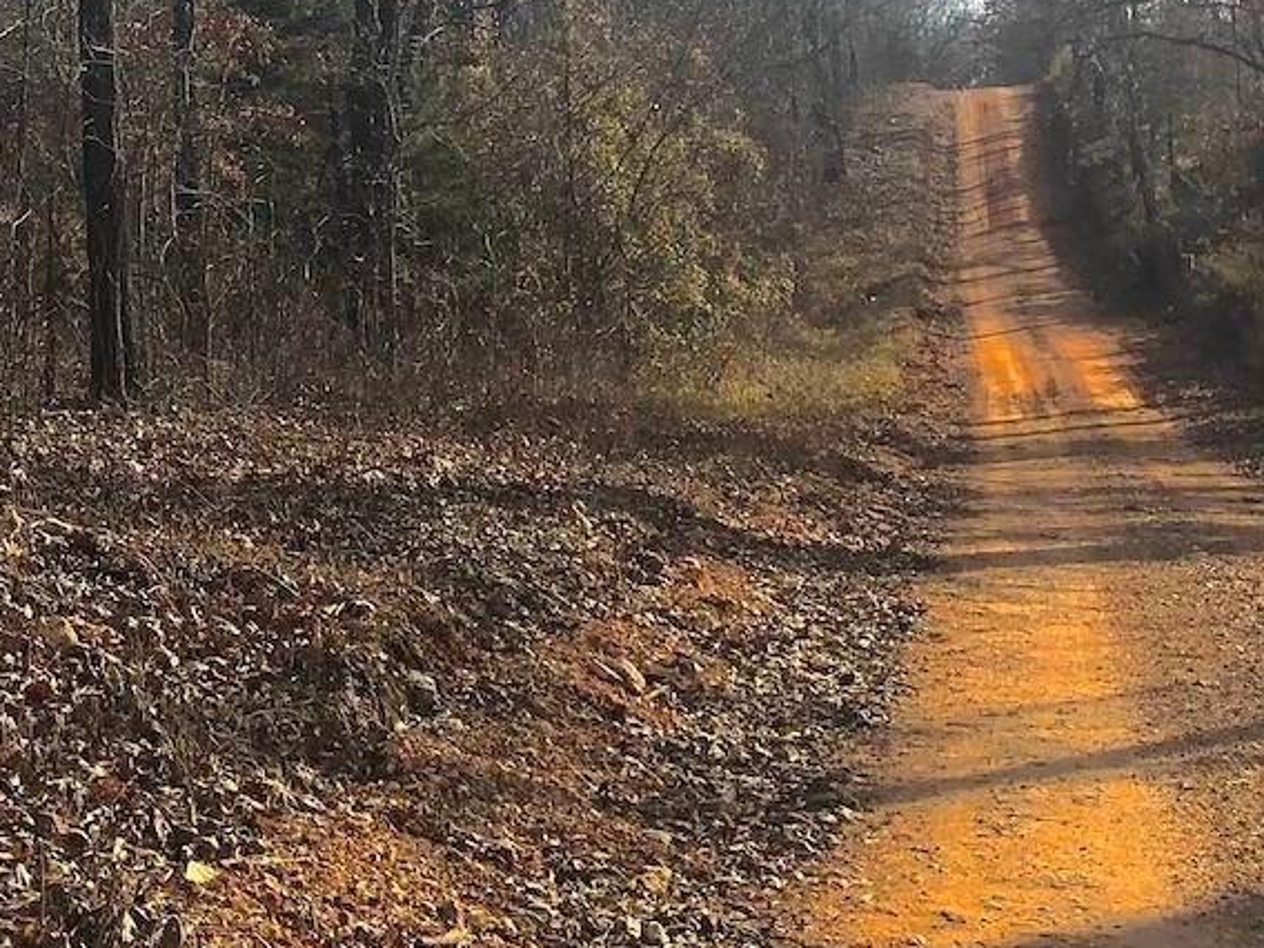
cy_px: -130
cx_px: -125
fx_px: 2702
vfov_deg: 19.0
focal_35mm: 74
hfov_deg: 24.6
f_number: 1.8
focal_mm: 4
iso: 20
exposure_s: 1/1473
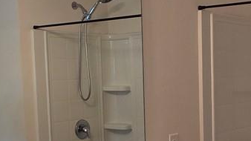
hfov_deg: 31.2
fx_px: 446
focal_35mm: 67
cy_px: 121
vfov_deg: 17.8
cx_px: 167
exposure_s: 1/60
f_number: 1.9
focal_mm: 2.2
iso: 160
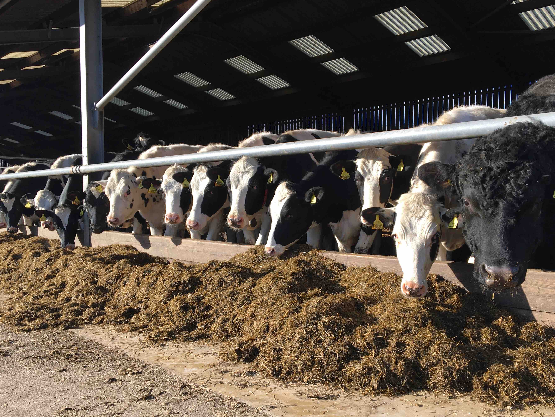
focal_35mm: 33
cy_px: 235
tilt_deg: -2.7
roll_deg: -1.3
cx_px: 310
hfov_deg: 55.2
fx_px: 529
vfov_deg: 42.9
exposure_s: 1/582
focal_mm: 4.15
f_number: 2.2
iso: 25
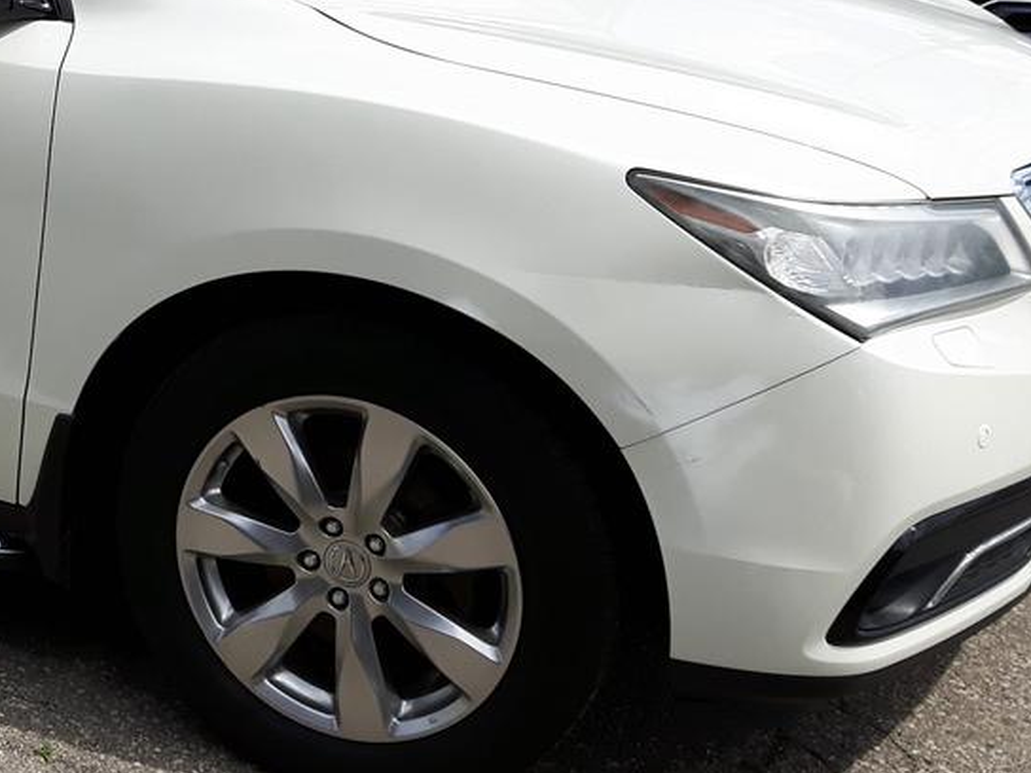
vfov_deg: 20.0
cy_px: 212
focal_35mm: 73
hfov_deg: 25.6
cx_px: 40
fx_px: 2174
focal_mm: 3.7
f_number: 1.9
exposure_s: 1/1239
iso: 40
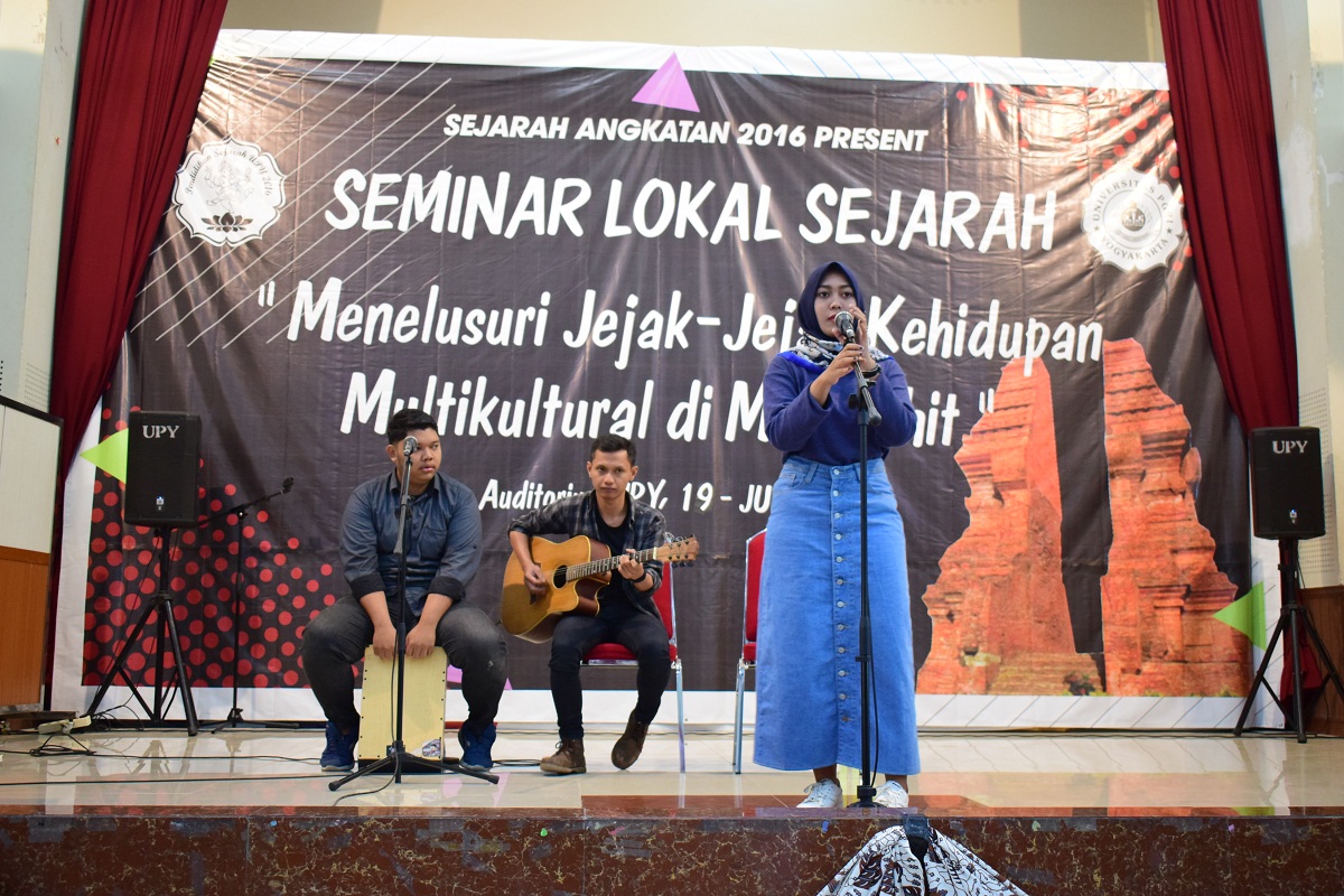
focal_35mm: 39
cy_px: 448
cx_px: 672
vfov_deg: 34.2
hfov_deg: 49.6
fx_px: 1456
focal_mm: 26
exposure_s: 1/20
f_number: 4
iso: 1600
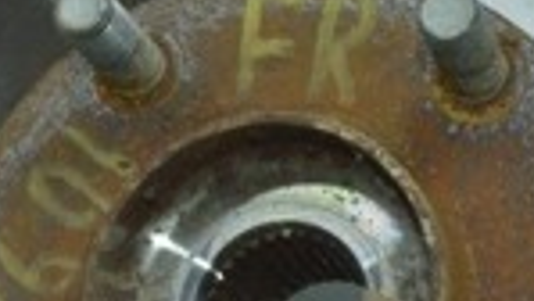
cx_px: 409
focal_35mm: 148
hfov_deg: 14.4
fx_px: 2097
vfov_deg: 8.2
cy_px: 231
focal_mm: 22
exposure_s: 1/40
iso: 1400
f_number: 16
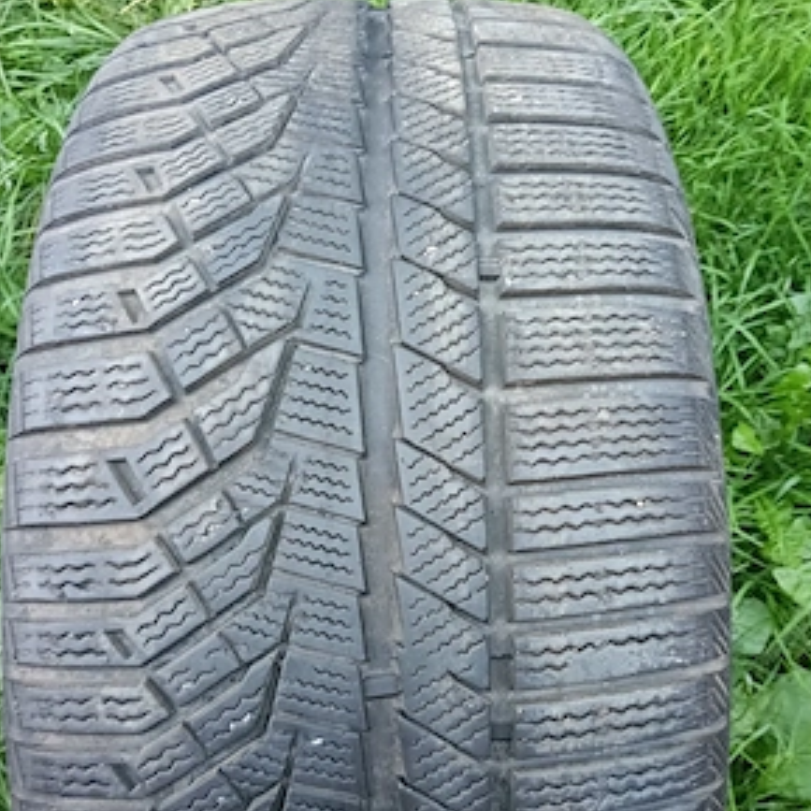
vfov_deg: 49.6
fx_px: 875
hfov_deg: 49.7
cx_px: 398
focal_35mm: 33
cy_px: 463
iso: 200
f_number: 1.8
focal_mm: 3.98
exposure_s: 1/33.3
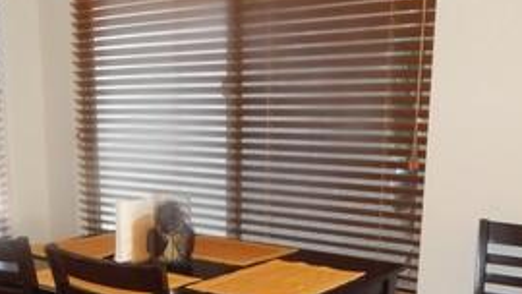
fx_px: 692
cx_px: 224
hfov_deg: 41.2
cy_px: 263
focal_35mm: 50
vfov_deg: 23.4
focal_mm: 5.6
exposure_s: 1/30
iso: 200
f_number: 3.2
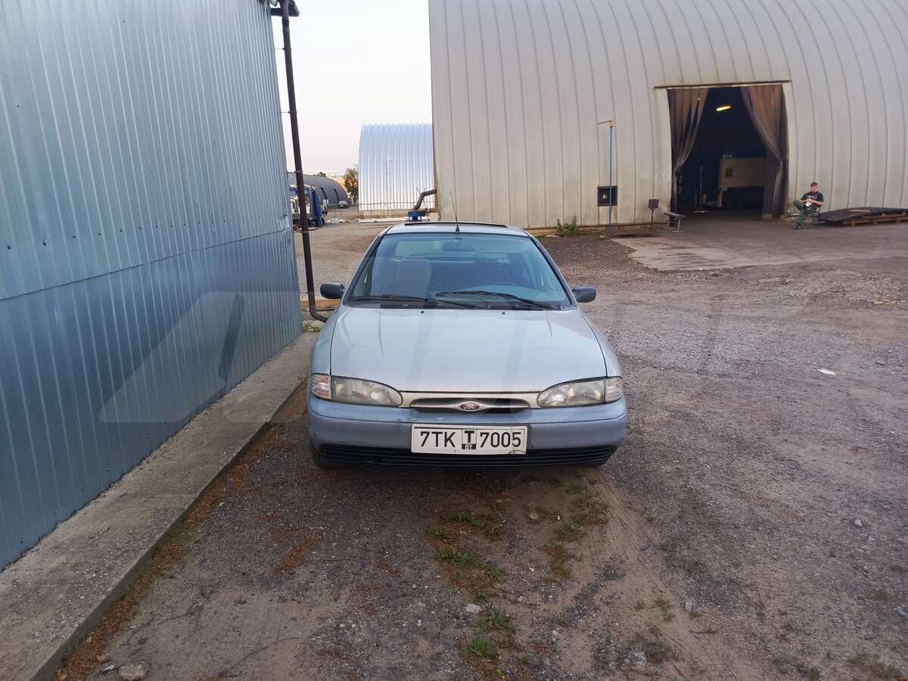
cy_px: 340
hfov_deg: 73.9
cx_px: 454
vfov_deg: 58.9
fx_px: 603
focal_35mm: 23
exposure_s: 1/100
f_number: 1.75
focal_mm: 5.25
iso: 443
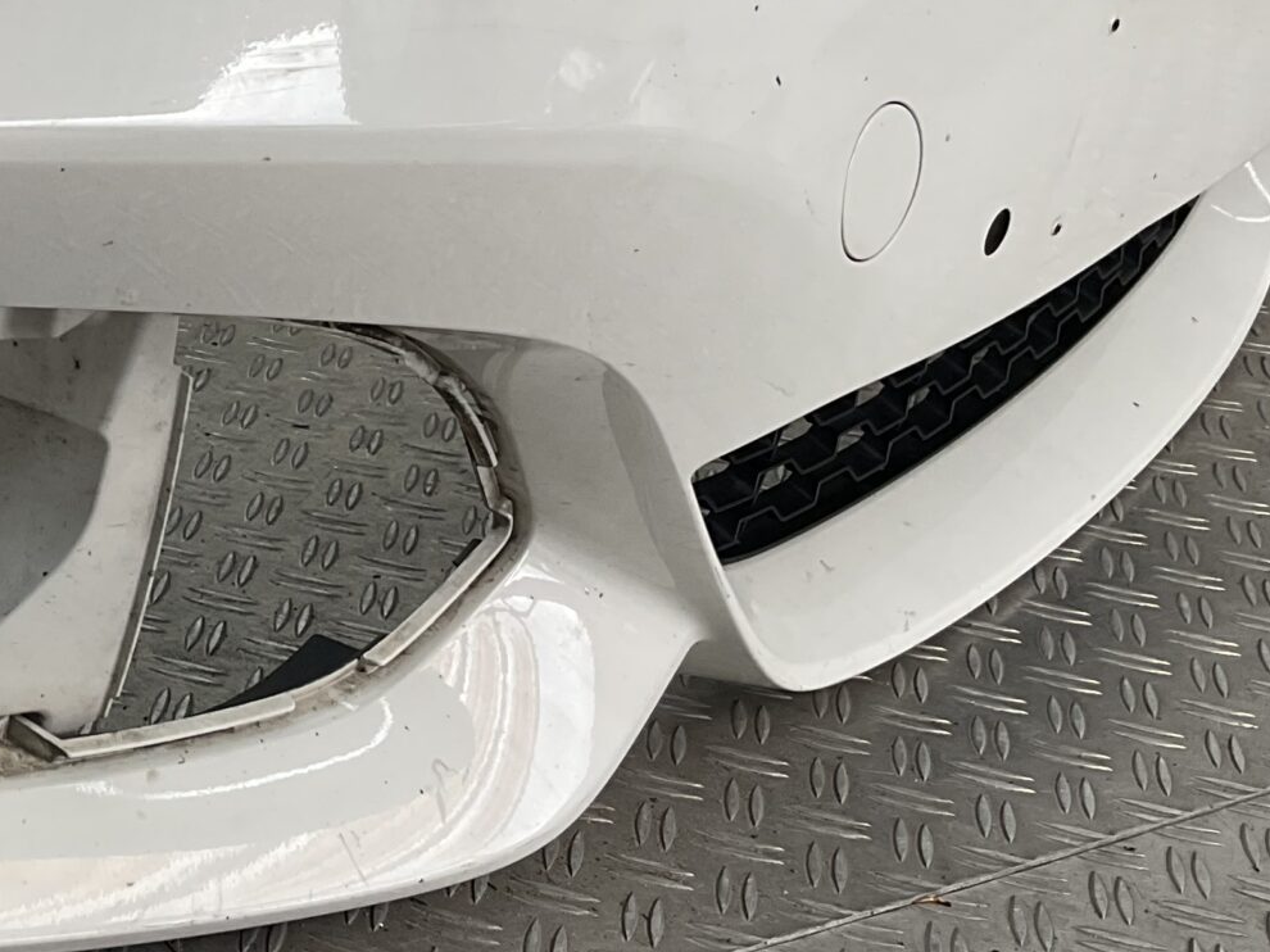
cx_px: -82
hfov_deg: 24.5
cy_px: 151
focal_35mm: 75
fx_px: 2751
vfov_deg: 19.4
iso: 16
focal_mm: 3
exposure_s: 1/235
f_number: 1.8
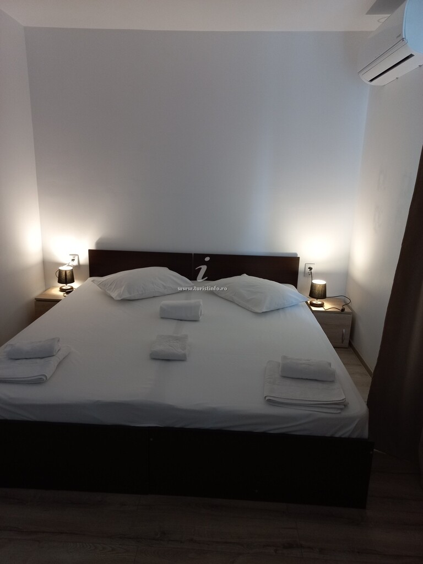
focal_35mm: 25
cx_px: 212
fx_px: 407
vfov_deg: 69.4
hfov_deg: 54.9
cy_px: 282
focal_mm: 4.6
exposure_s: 1/33.3
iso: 320
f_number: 1.8
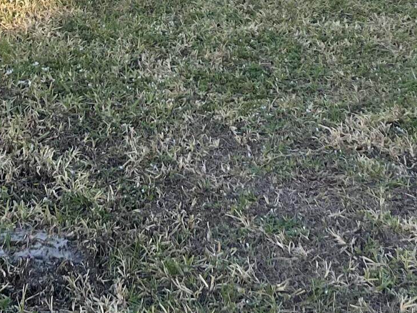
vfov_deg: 13.8
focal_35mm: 103
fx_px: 1241
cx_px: 93
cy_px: -99
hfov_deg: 18.9
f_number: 1.6
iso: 32
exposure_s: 1/735
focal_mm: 5.1
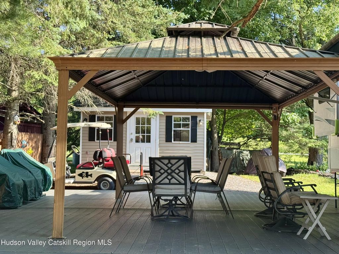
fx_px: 470
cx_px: 170
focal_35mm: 48
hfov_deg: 39.7
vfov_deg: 30.3
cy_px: 127
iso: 64
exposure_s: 1/477
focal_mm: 6.76
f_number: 1.78
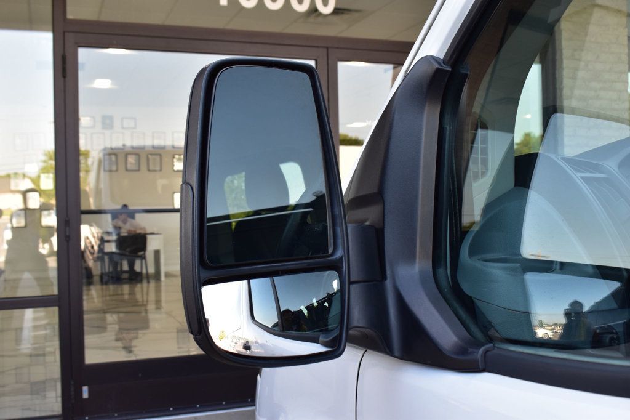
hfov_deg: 49.6
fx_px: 682
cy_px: 210
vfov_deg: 34.2
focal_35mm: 39
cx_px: 315
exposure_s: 1/80
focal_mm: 26
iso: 400
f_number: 8
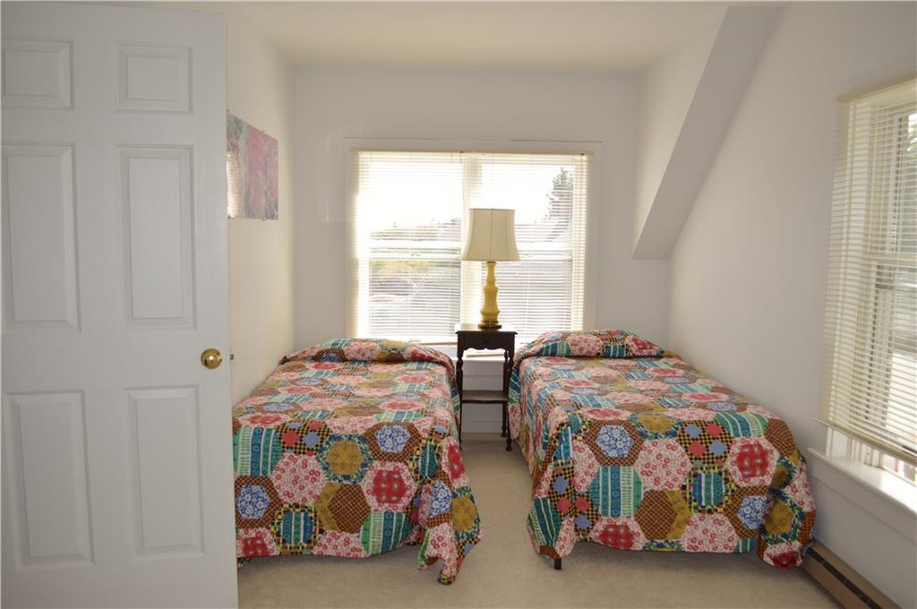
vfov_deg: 47.8
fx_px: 687
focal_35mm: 27
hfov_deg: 67.4
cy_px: 304
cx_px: 458
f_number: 4
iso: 125
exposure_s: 1/125
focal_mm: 18
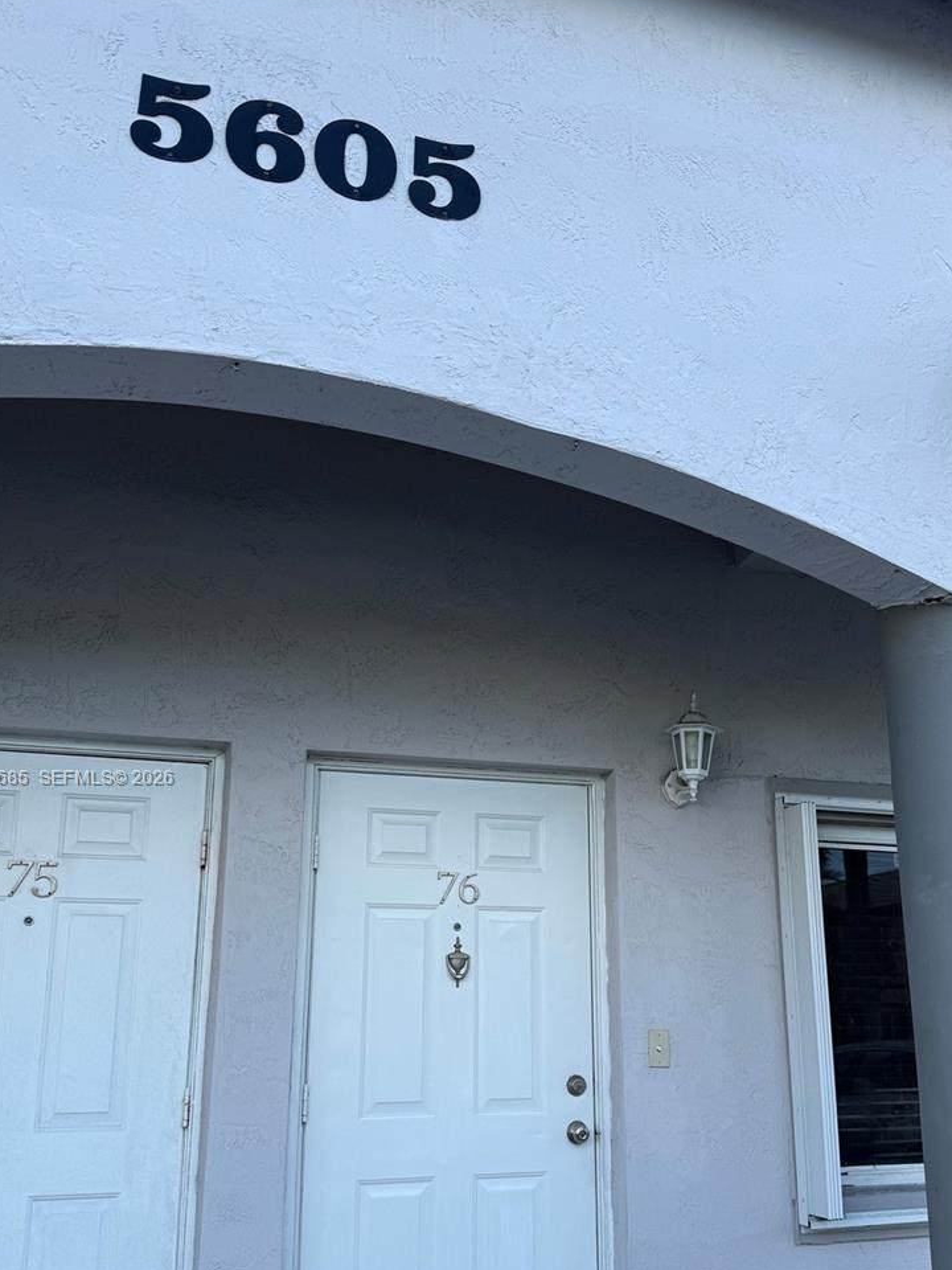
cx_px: 524
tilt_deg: +14.1
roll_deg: -0.8
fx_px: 1100
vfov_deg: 59.3
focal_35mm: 30
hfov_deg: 46.7
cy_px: 779
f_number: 1.78
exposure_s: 1/992
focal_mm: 6.76
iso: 80
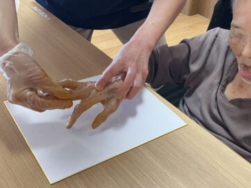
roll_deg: -4.3
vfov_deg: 31.5
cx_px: 158
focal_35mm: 46
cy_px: 90
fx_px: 334
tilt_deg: -33.4
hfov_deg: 40.9
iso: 160
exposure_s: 1/60
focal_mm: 3.99
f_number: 1.8
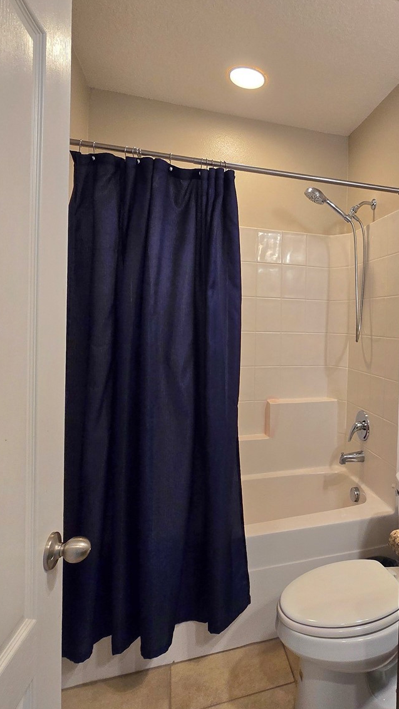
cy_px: 340
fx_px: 376
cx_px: 324
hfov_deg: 52.0
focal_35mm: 20
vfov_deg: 86.6
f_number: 2.2
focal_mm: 2.2
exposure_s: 1/60.2
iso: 160
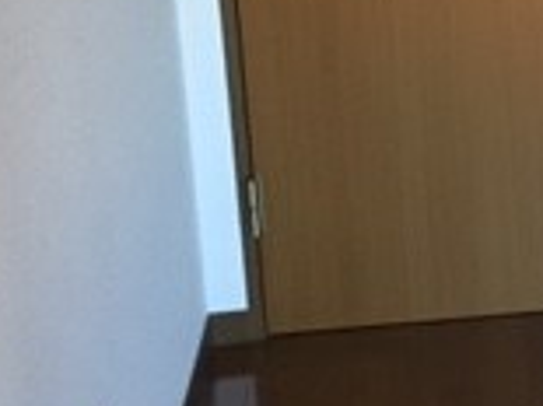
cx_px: 1016
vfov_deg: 12.1
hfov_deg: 14.3
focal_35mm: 120
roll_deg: -1.2
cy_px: -52
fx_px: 1881
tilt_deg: -14.6
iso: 200
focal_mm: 4.15
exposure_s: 1/30
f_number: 2.2
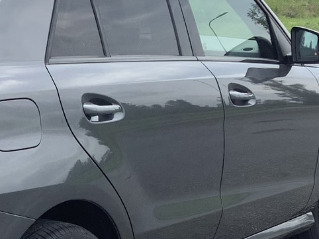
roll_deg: +0.4
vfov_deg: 14.2
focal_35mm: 103
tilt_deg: -14.0
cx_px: -47
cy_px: 228
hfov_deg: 18.3
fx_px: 949
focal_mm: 3.3
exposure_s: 1/488
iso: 25
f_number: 2.4
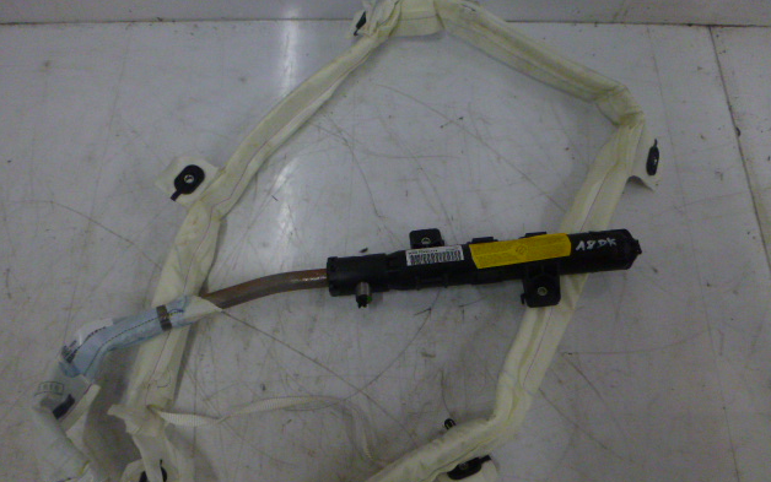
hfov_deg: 68.4
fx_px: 568
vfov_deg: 45.9
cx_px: 388
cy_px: 282
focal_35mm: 27
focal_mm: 4.5
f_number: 3.9
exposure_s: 1/40
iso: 400
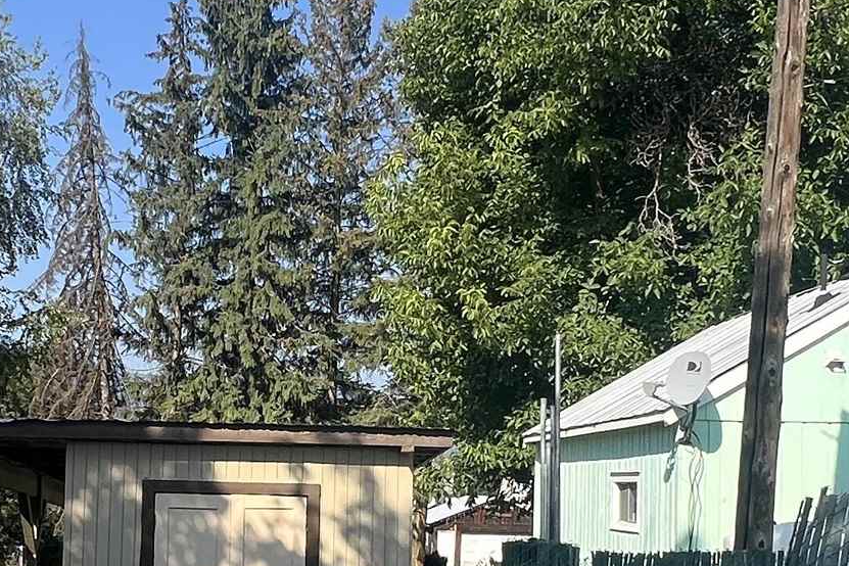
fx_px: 1179
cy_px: 460
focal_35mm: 50
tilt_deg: +1.1
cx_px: 294
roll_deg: -1.5
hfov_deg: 39.2
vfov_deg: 26.5
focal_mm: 1.57
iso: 32
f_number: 1.8
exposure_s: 1/797
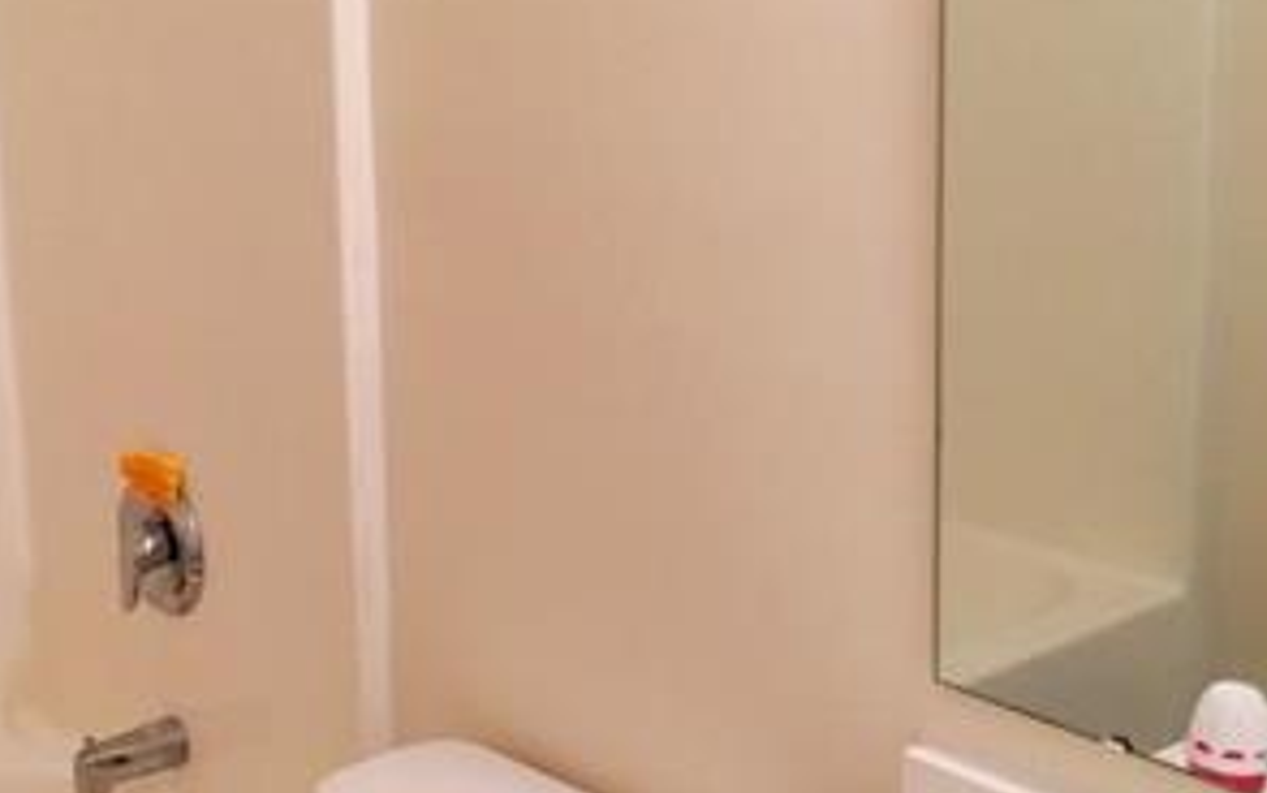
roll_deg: -0.1
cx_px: 513
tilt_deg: -15.7
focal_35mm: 67
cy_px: 315
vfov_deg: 19.4
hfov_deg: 30.5
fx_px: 2314
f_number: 2.2
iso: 32
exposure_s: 1/30
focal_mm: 4.15
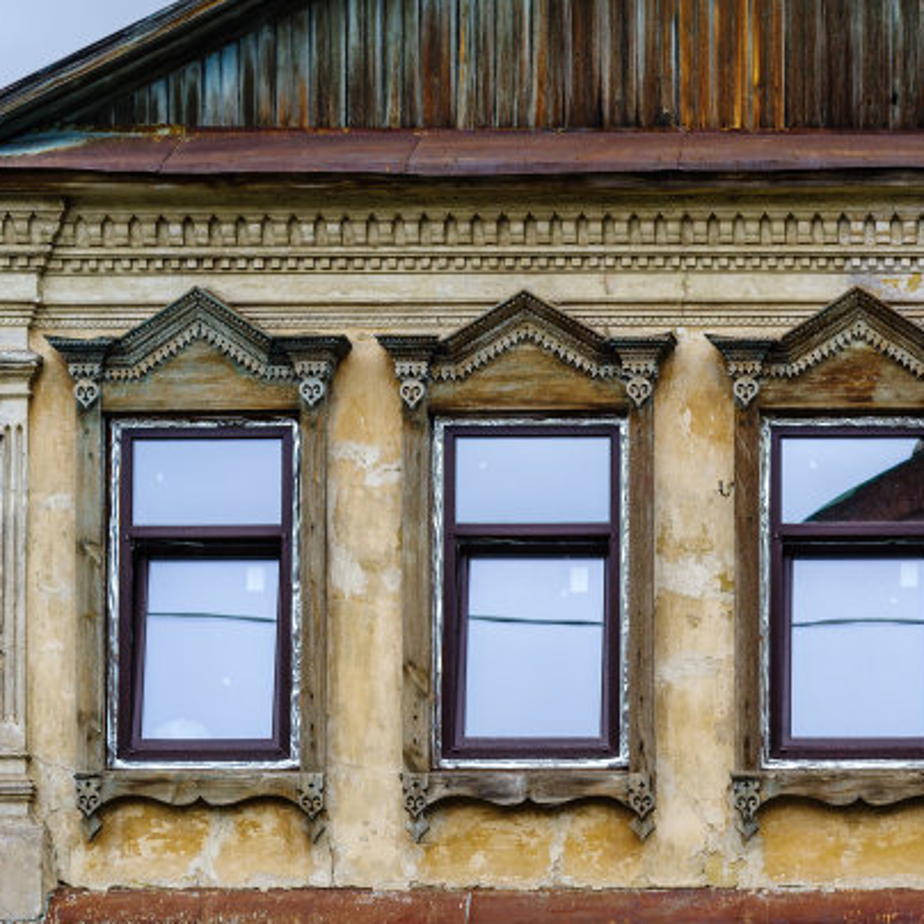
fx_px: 3503
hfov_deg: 15.0
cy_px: 462
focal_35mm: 116
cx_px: 684
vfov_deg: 15.0
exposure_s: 1/250
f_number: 9
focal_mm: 90
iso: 640
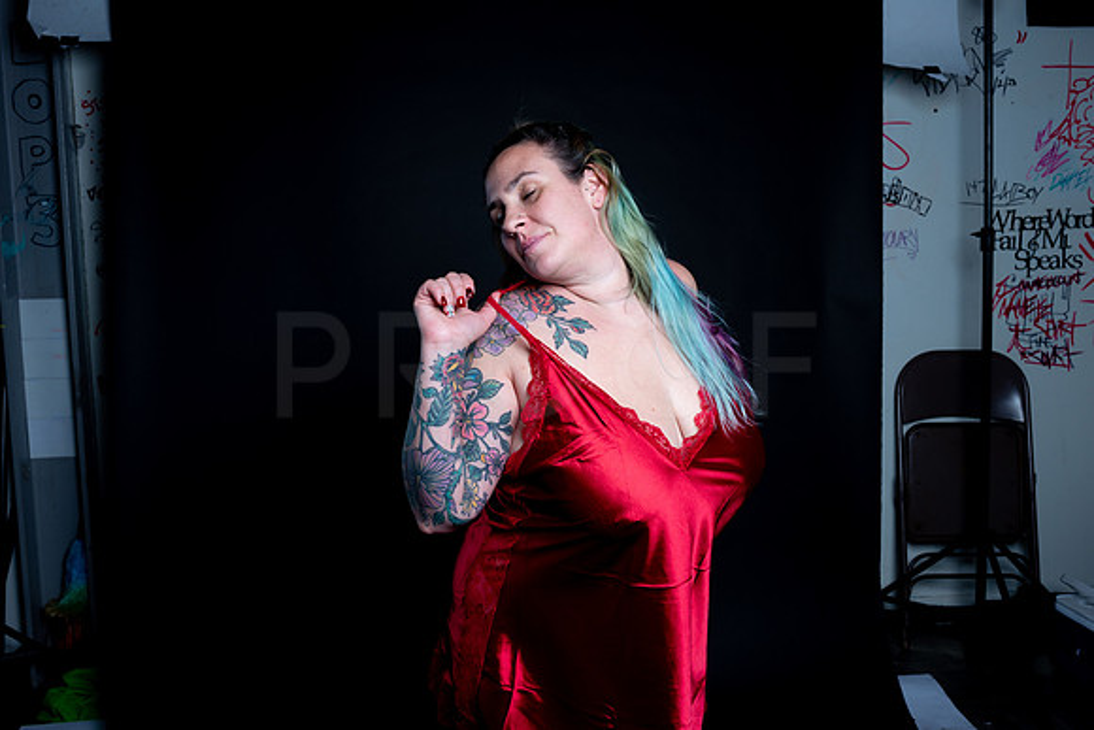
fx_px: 1064
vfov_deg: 37.9
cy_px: 365
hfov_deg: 54.4
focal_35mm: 35
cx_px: 547
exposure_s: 1/160
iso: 100
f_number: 10
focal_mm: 35
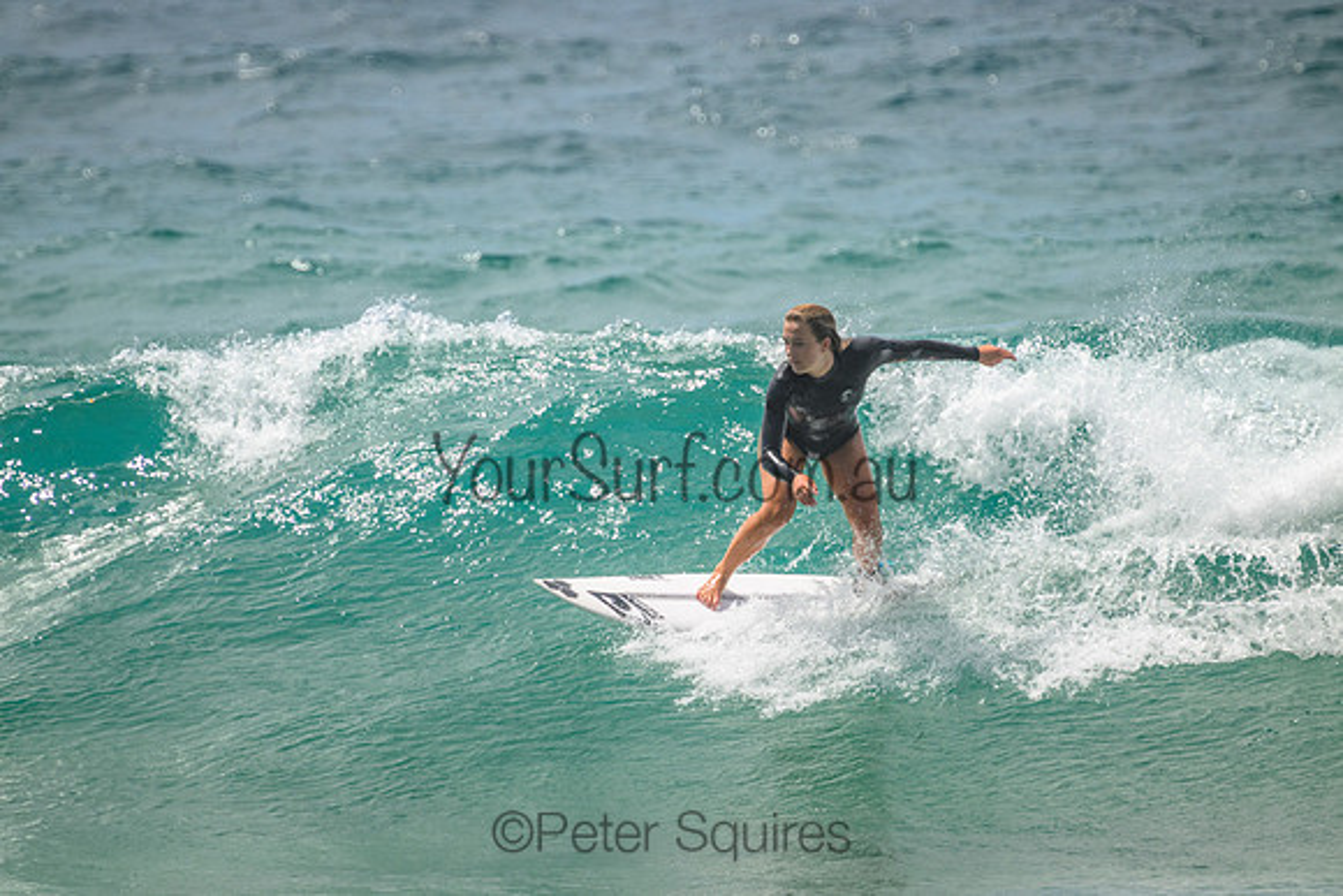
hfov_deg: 2.6
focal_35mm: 800
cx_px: 672
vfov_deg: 1.7
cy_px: 448
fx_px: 29850
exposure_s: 1/2000
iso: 800
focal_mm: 800
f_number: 11
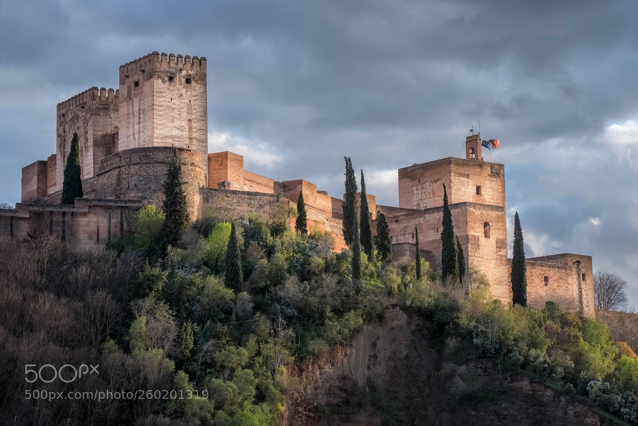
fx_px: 1755
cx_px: 319
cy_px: 213
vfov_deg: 13.8
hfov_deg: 20.6
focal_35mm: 99
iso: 500
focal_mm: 66.2
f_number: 7.1
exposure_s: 1/110
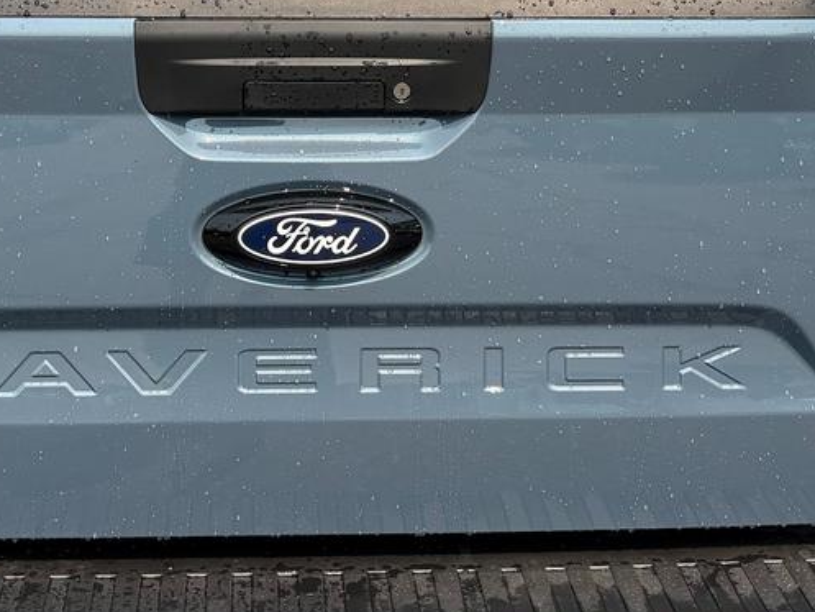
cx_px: 344
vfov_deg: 21.3
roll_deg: +1.1
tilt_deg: -6.0
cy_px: 31
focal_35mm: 67
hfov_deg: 28.9
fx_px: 1578
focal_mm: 5.96
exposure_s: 1/2985
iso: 50
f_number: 1.6
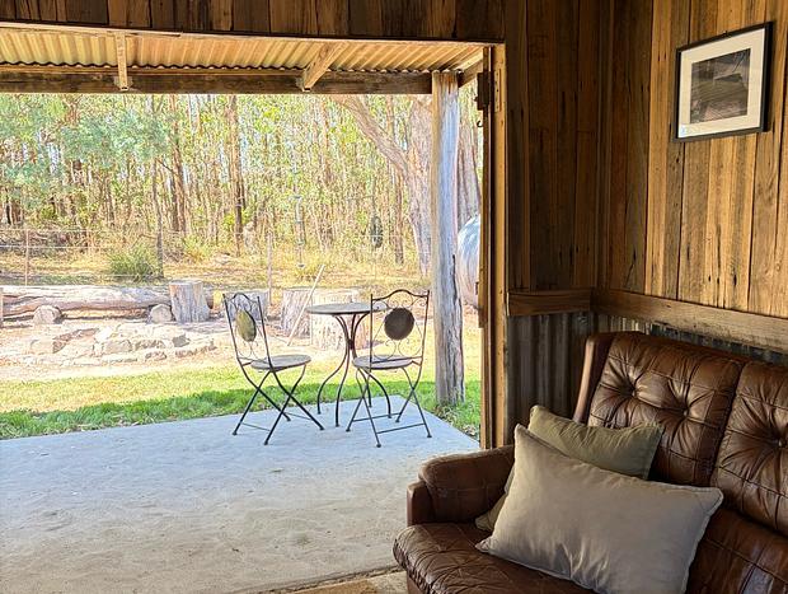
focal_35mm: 26
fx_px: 593
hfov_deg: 67.2
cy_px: 297
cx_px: 394
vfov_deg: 53.2
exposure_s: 1/136
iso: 125
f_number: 1.6
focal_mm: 5.96
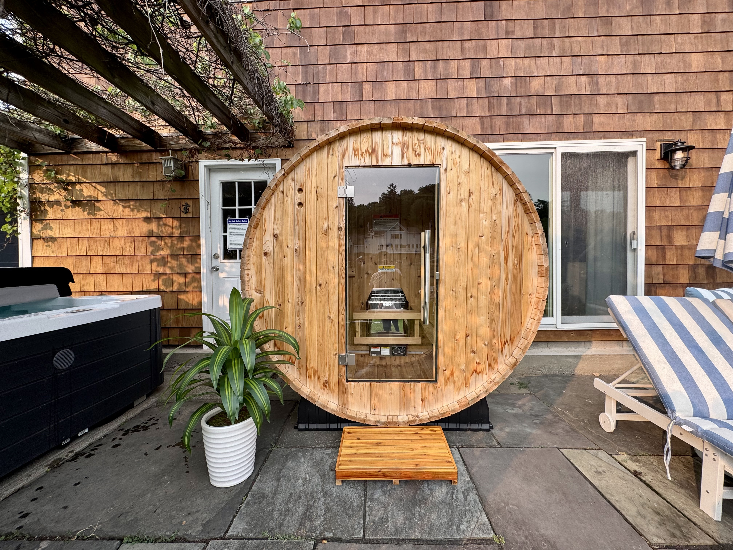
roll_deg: +0.4
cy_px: 275
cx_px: 366
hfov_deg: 102.1
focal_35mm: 14
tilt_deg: -2.5
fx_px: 296
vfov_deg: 85.7
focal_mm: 2.22
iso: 40
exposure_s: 1/254
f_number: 2.2
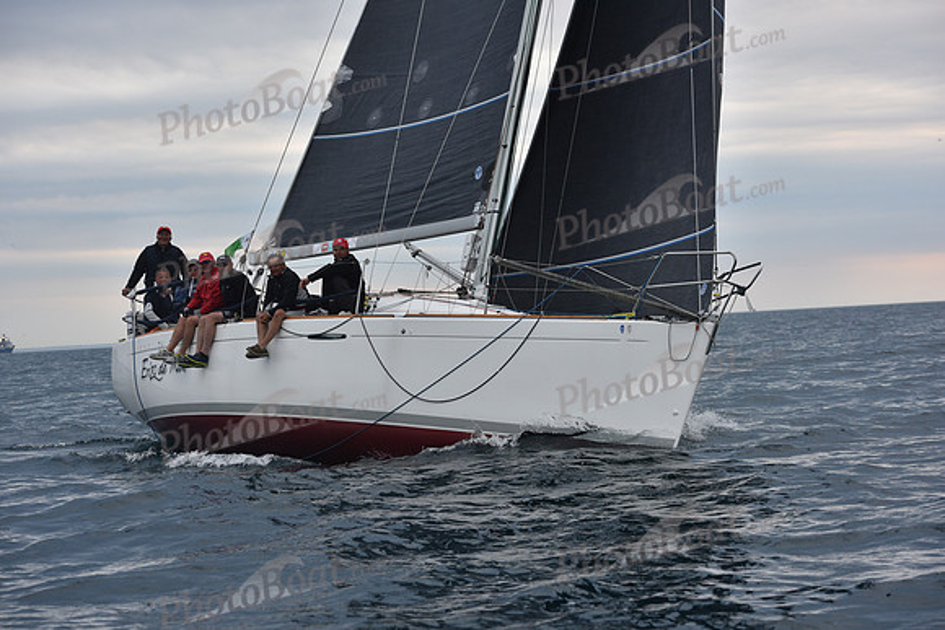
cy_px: 315
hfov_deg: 23.6
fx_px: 2258
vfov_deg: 15.9
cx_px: 472
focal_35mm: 86
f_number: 5.6
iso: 400
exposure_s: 1/800
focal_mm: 86
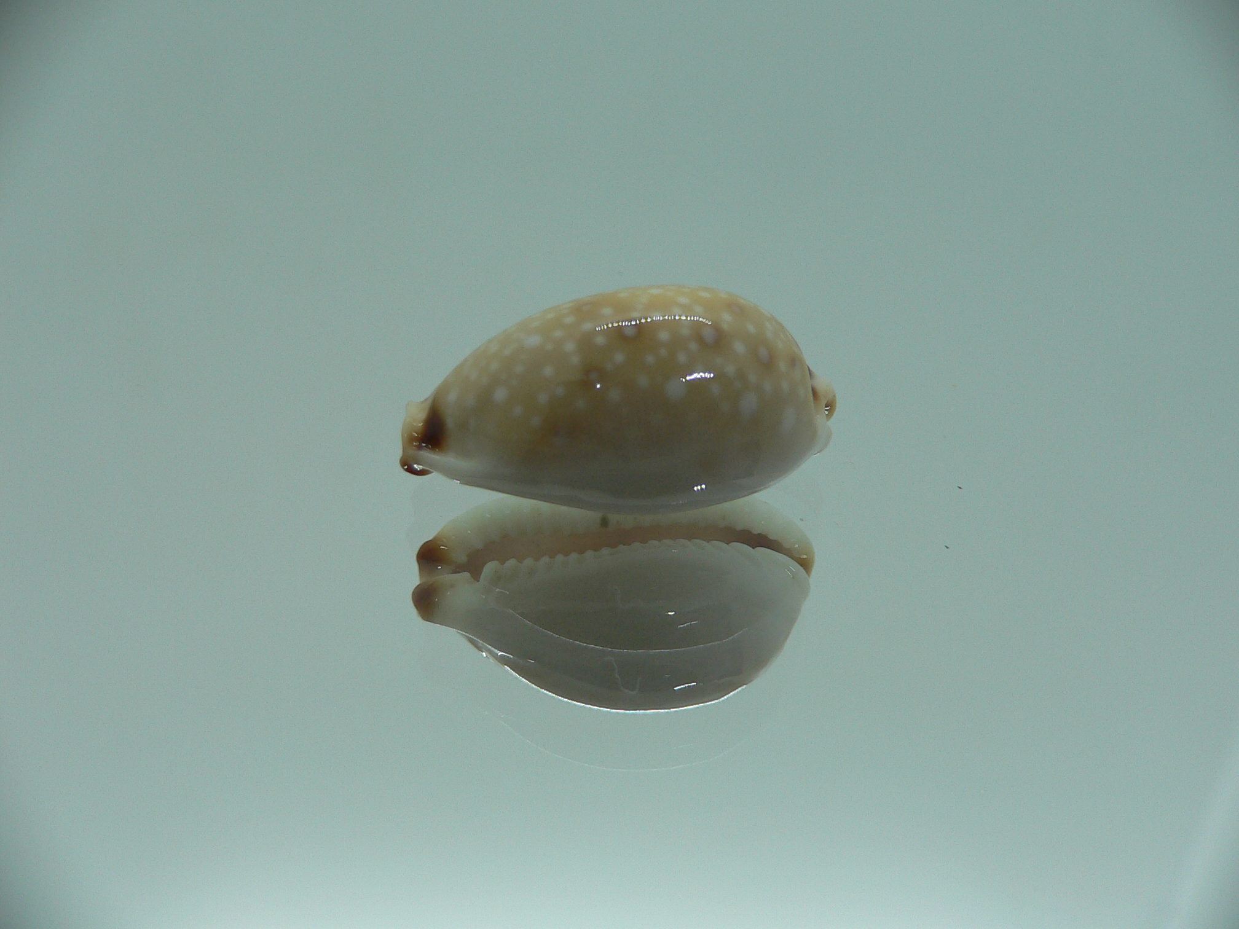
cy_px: 464
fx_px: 1253
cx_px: 620
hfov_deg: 52.6
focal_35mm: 35
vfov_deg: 40.7
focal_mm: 4.6
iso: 80
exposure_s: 1/60
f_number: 2.8
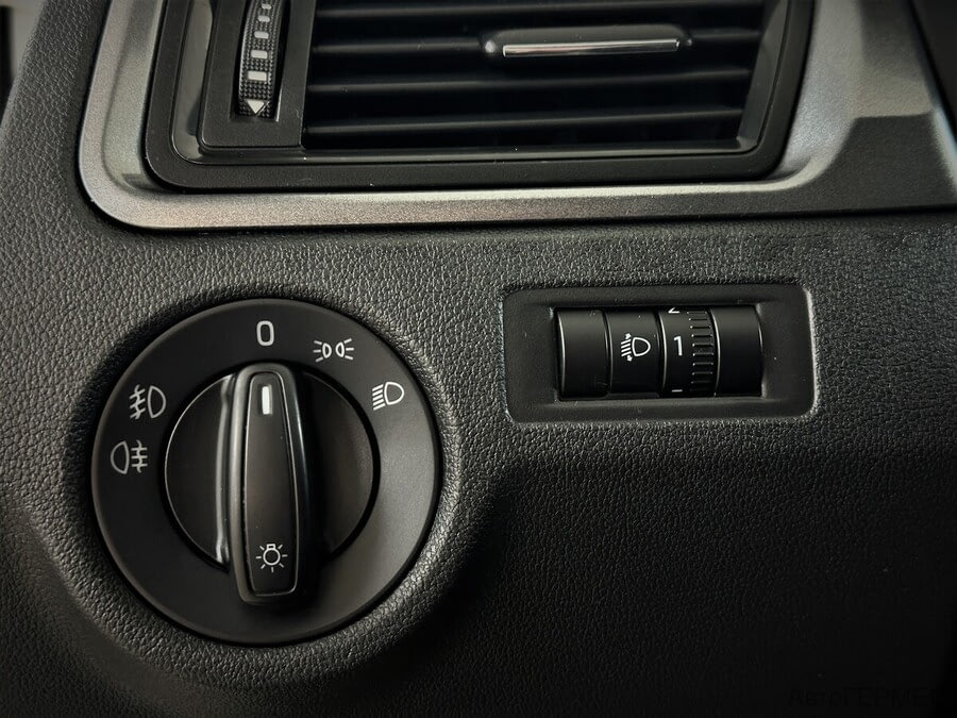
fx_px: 1327
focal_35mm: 48
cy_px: 359
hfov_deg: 39.7
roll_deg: -0.2
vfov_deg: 30.3
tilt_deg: -16.9
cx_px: 478
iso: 250
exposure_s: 1/33
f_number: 1.78
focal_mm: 6.86
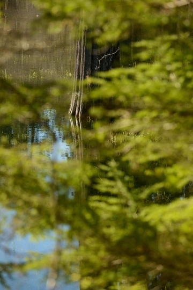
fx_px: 1608
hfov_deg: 6.9
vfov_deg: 10.3
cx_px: 96
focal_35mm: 200
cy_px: 145
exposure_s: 1/400
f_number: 6.3
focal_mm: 200
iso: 320
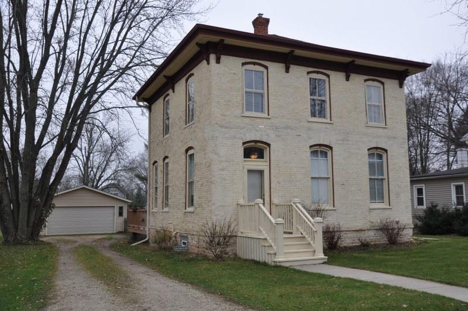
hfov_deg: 57.3
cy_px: 156
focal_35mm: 33
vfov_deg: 39.9
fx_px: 428
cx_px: 234
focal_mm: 22
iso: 200
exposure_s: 1/200
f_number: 7.1
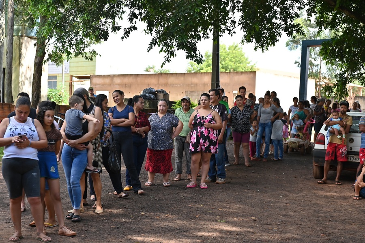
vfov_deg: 21.9
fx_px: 628
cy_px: 122
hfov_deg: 32.4
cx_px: 182
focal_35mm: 62
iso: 280
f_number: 4
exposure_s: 1/500
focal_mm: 62
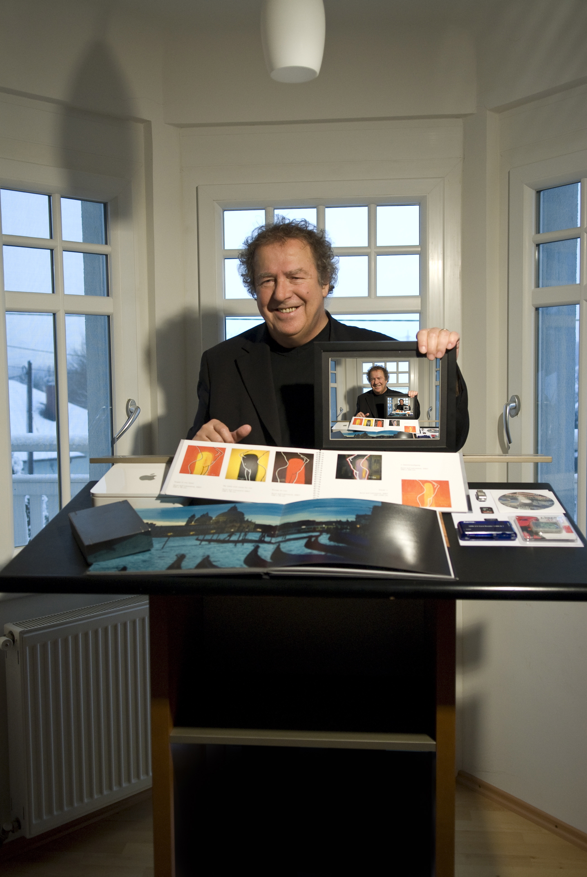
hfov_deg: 38.5
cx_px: 294
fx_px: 841
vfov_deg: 55.0
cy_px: 438
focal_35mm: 34
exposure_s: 1/125
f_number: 3.5
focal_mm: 23
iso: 400
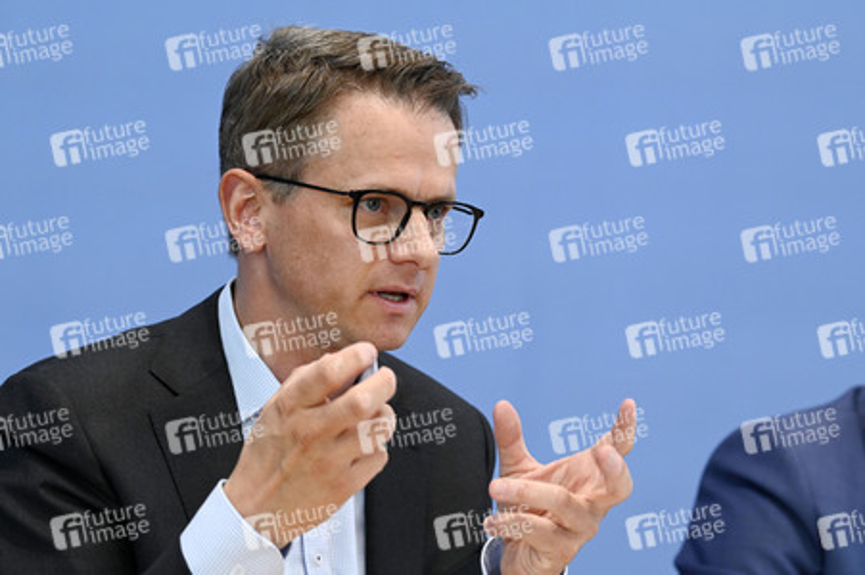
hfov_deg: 12.8
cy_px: 288
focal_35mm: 160
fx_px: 3842
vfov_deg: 8.6
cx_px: 432
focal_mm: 160
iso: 3200
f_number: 5.6
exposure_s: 1/640
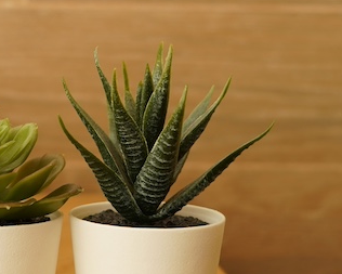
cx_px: 8
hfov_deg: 19.6
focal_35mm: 95
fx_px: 962
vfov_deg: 16.2
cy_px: 111
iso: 250
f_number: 4.5
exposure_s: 1/80
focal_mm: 32
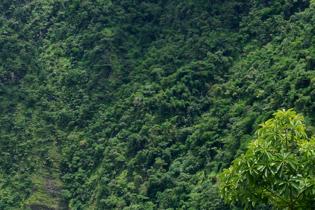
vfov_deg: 11.5
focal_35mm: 117
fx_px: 1027
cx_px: 21
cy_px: 206
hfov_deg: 17.2
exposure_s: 1/125
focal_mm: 27
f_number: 16
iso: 200
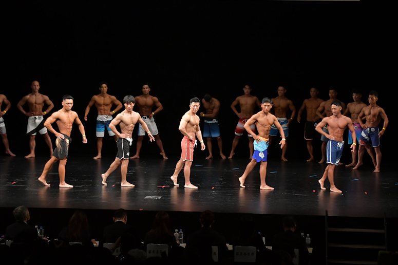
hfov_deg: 17.5
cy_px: 132
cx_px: 199
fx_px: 1293
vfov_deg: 11.7
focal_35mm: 117
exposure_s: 1/400
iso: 3200
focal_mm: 78
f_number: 5.6
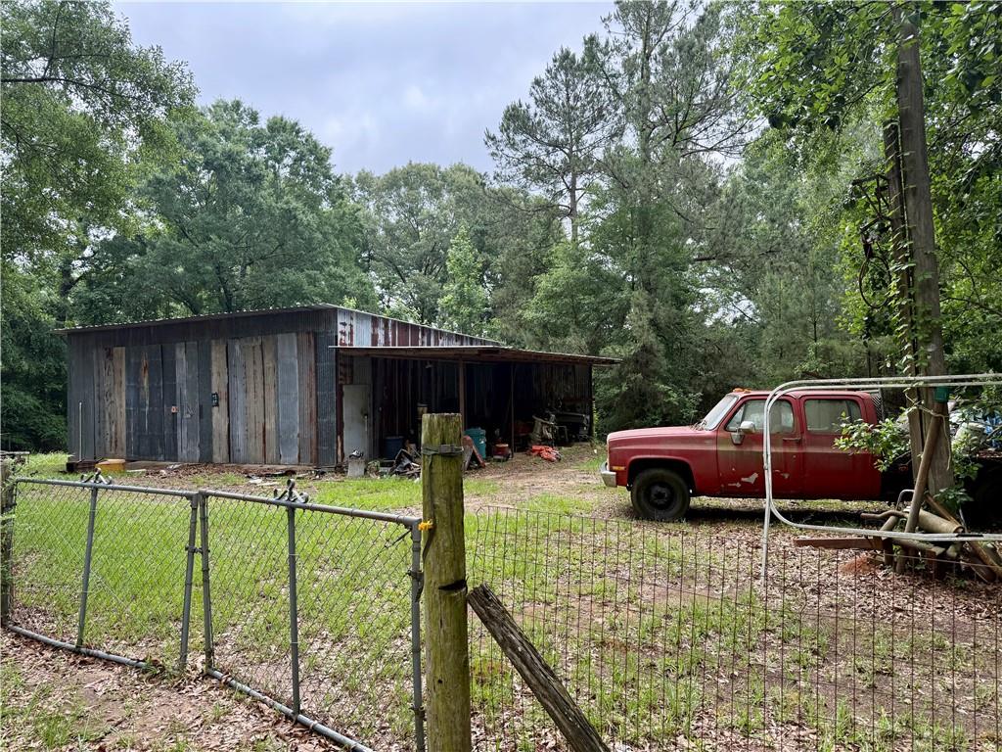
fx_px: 695
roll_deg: +0.8
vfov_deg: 56.8
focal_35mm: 24
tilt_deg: +3.3
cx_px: 501
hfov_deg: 71.6
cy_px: 376
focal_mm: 6.76
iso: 100
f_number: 1.78
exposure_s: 1/665
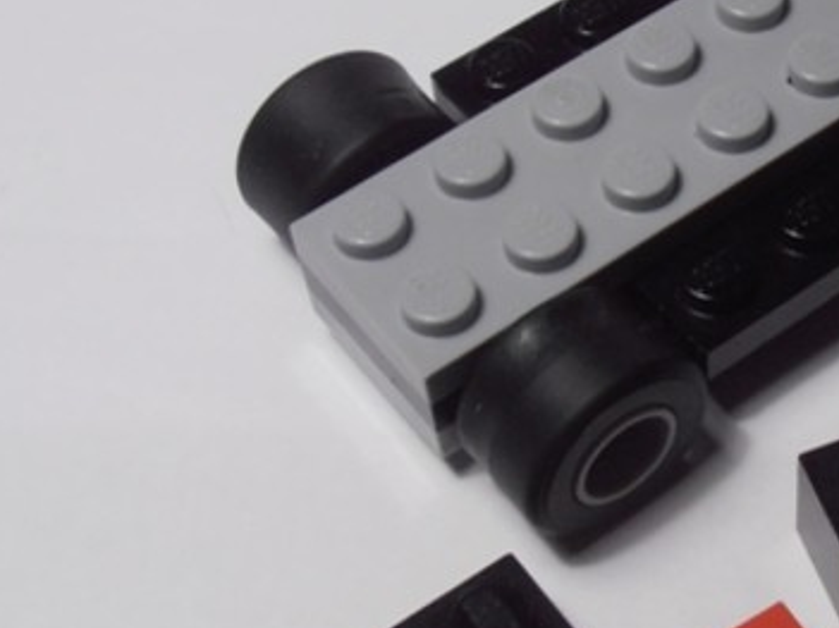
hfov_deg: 20.2
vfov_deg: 15.5
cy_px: 362
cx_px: 794
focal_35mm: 95
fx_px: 2302
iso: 80
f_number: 3.9
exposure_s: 1/50
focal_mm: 6.61
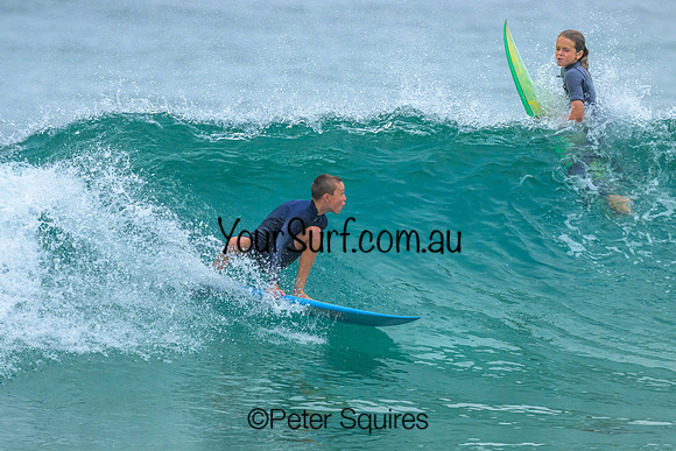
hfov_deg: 2.2
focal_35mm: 922
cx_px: 286
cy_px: 248
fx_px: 17315
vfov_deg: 1.5
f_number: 6.3
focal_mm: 800
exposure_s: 1/3200
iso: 2200
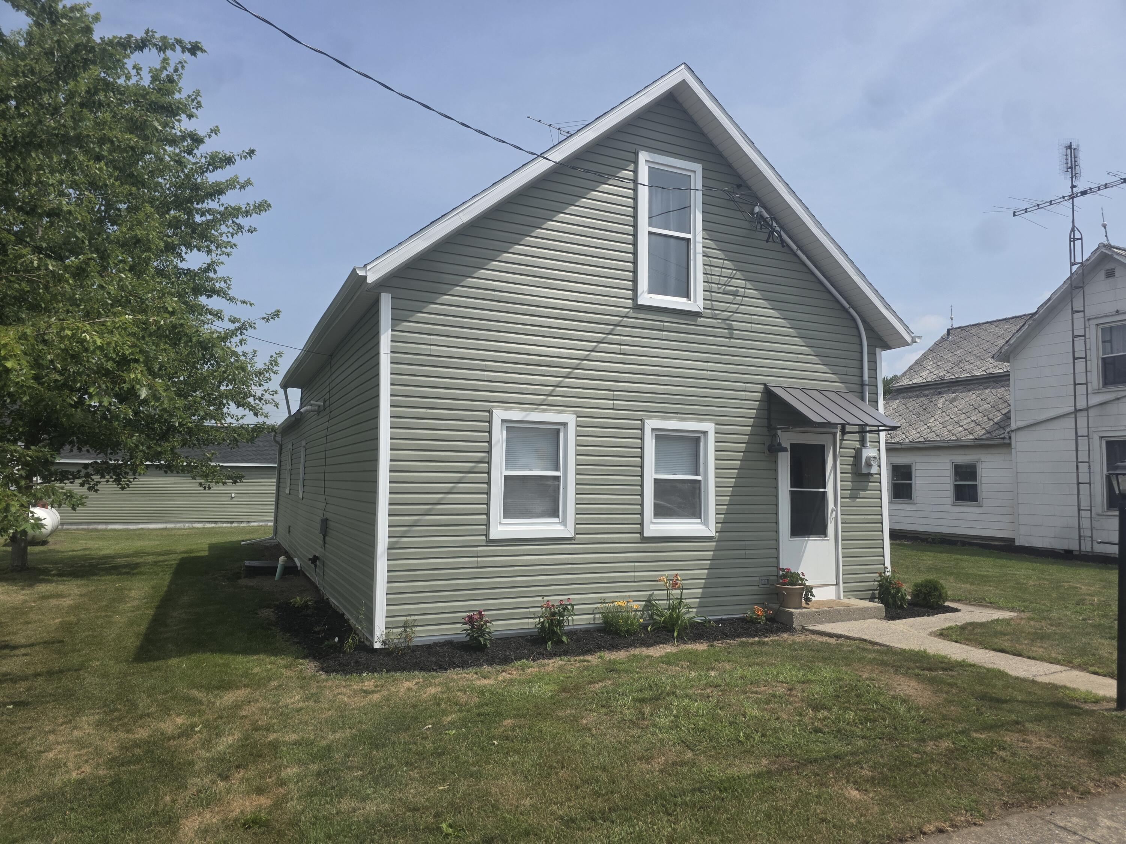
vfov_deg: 58.9
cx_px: 563
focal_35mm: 23
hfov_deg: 73.9
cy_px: 422
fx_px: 748
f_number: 1.7
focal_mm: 6.3
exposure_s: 1/7061
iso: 80
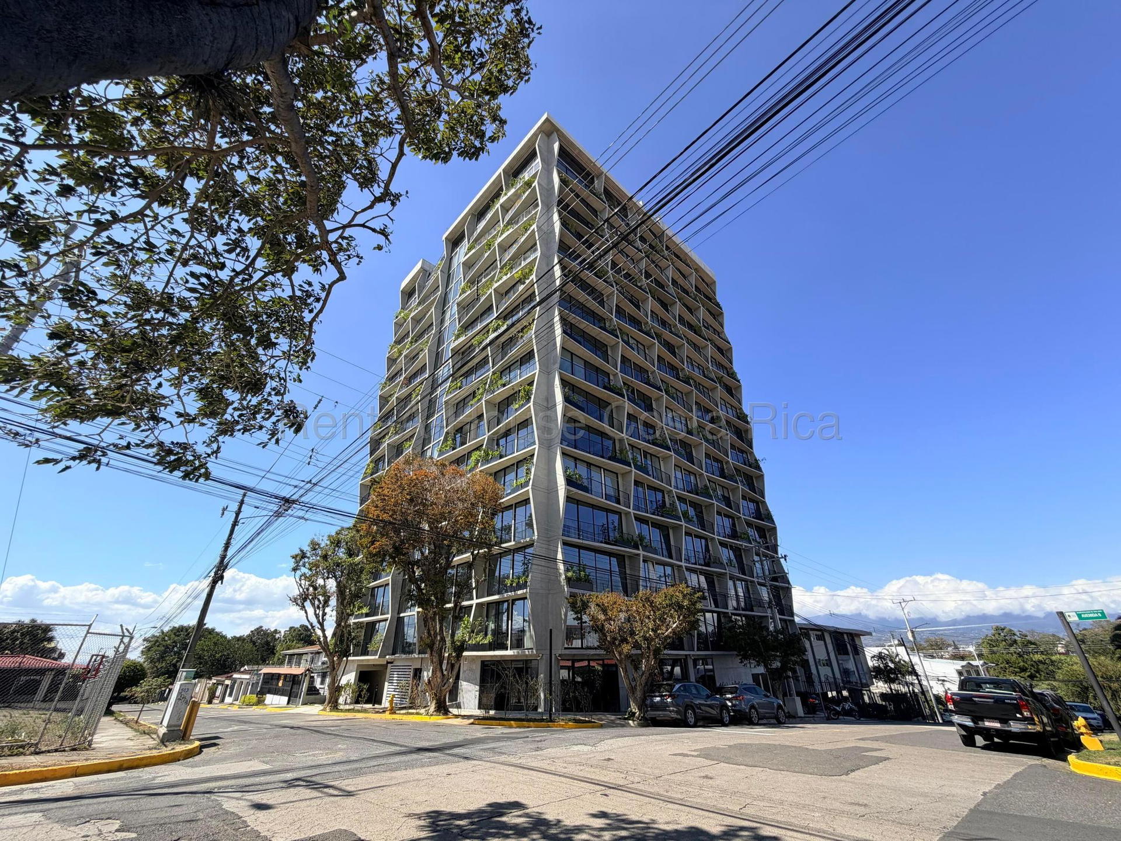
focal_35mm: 14
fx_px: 453
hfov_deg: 102.1
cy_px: 420
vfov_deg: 85.7
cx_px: 560
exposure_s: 1/770
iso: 25
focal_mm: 2.22
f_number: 2.2
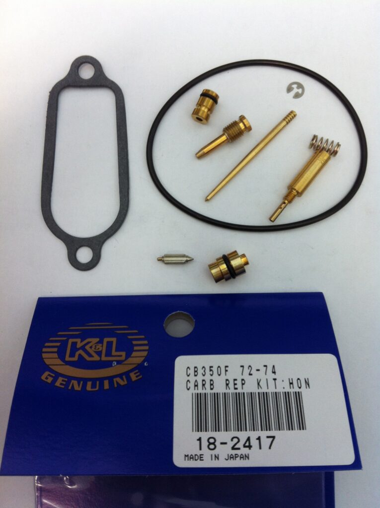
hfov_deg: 40.6
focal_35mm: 35
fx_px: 514
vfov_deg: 52.7
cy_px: 254
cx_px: 190
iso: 80
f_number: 2.8
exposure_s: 1/15
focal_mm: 3.85
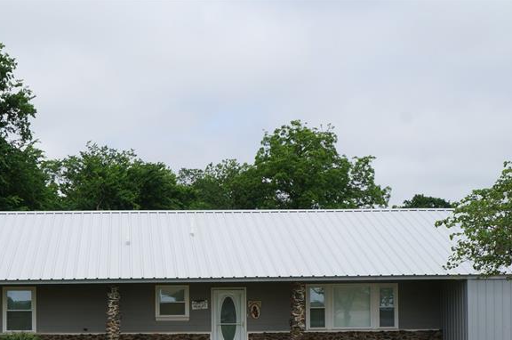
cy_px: 300
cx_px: 148
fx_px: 909
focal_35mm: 64
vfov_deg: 20.8
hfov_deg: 31.1
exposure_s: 1/250
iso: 200
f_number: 13
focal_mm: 24
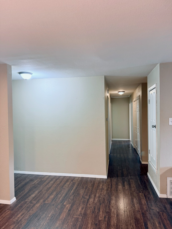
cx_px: 86
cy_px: 114
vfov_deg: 71.6
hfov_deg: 56.8
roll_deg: +0.1
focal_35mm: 24
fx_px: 159
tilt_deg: +0.2
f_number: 1.78
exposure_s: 1/60
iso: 160
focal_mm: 6.76
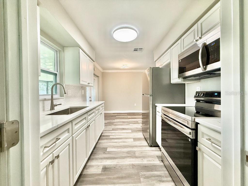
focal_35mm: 14
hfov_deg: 102.1
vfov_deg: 85.7
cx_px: 124
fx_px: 100
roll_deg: +0.3
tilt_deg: +0.2
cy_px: 93
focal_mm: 2.22
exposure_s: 1/120
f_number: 2.2
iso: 320
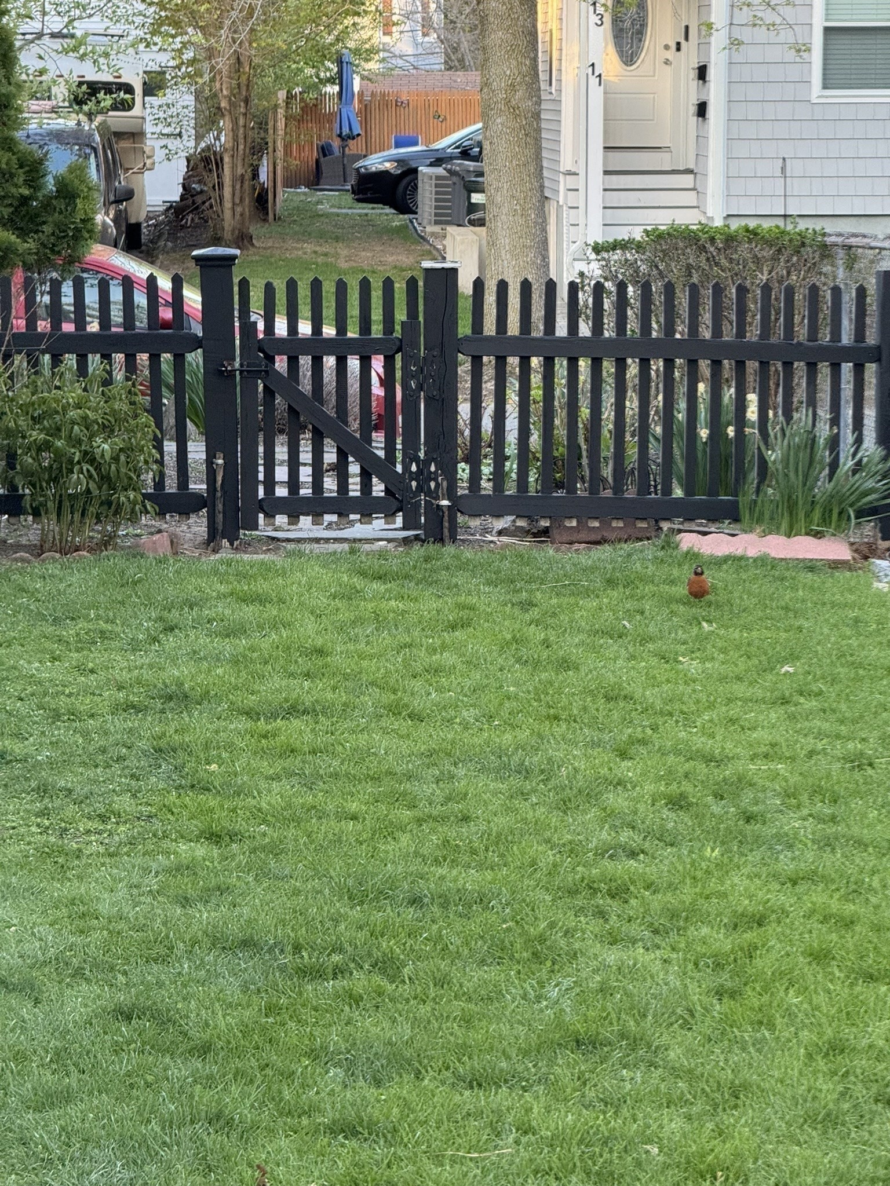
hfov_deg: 12.3
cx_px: 445
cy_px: 593
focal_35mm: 120
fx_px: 4114
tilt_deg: -5.2
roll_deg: +1.7
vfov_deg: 16.4
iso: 200
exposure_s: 1/99
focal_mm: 15.66
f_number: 2.8
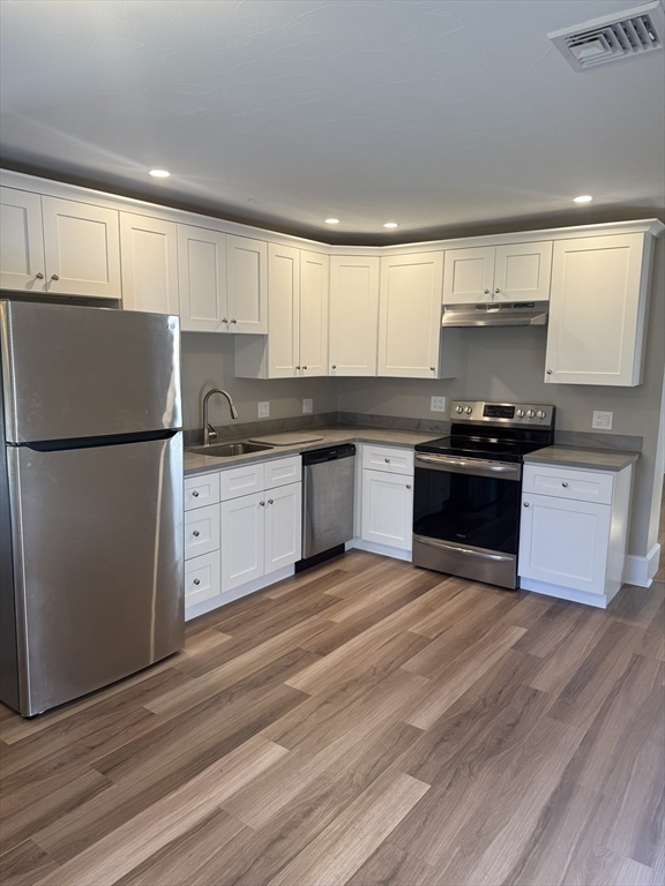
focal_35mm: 24
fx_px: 615
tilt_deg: -8.7
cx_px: 332
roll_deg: -0.9
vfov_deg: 71.6
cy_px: 443
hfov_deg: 56.8
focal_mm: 6.76
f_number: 1.78
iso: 125
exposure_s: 1/120
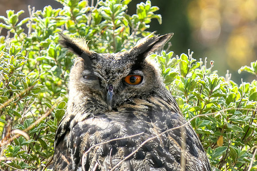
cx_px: 128
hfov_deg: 2.1
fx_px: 6855
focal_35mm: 960
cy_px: 86
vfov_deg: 1.4
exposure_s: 1/400
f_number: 4.5
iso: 250
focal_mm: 176
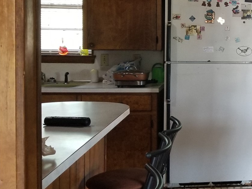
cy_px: 58
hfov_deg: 26.6
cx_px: 309
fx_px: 466
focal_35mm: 64
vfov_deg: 22.8
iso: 160
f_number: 1.7
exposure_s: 1/30
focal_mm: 4.3
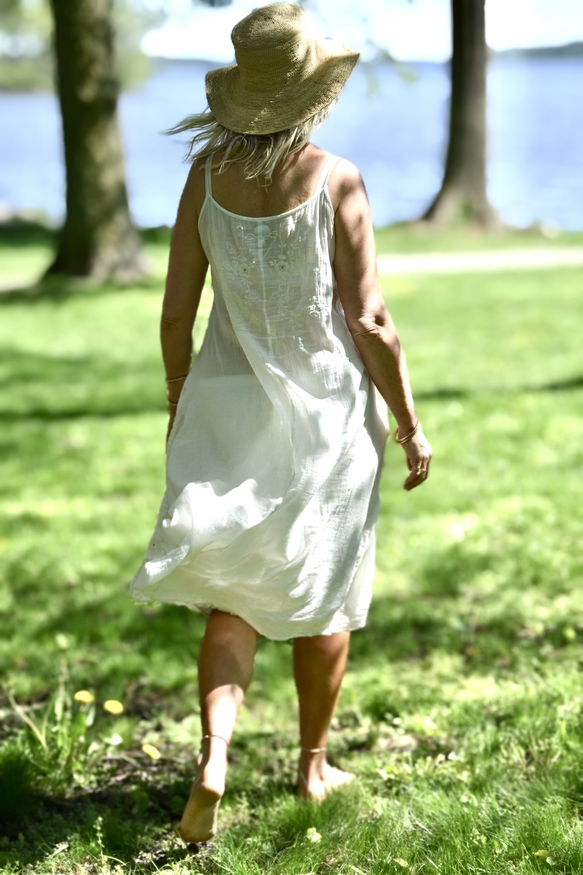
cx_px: 292
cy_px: 438
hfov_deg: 17.5
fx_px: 1895
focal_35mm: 78
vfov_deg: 26.0
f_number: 8
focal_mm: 52
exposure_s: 1/500
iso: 280
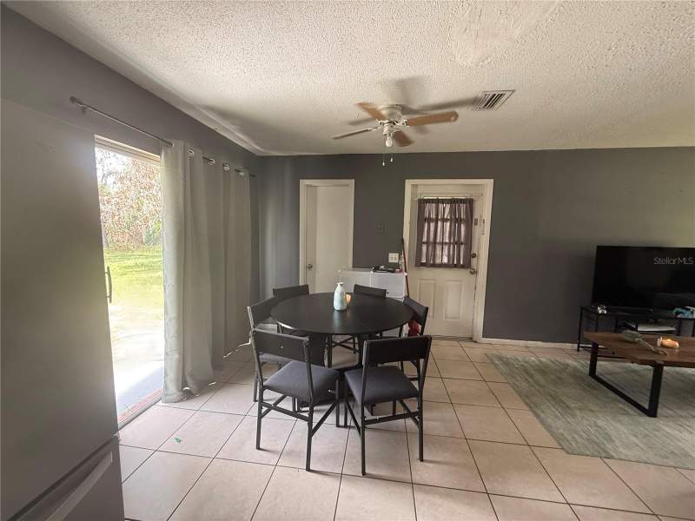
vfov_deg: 85.7
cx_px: 348
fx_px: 281
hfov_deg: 102.1
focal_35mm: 14
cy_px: 260
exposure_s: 1/83
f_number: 2.2
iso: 400
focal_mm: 2.22
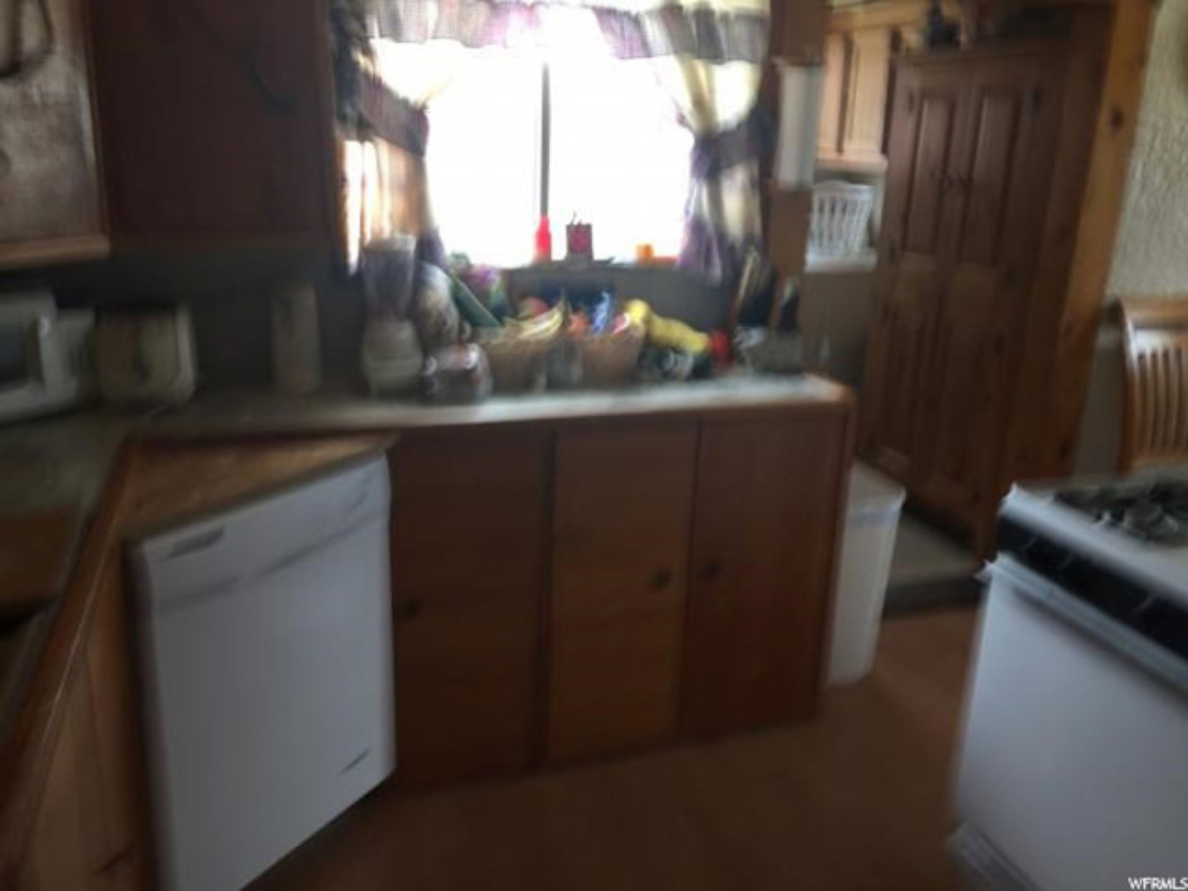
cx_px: 594
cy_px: 446
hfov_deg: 61.7
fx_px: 995
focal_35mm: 29
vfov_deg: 48.2
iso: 32
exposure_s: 1/30
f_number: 2.2
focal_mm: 4.15
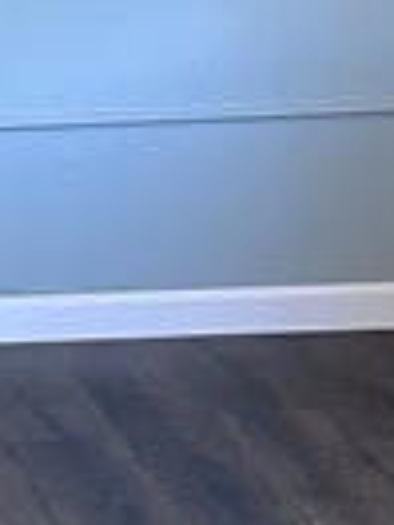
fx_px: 2823
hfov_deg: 7.5
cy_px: -99
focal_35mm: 186
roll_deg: +2.4
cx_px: -509
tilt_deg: -5.2
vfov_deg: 10.5
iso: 200
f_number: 1.78
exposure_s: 1/120
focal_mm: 6.86
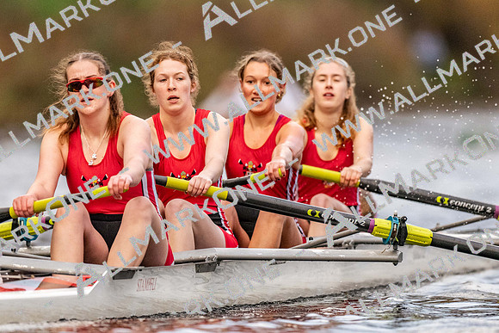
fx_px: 12484
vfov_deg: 1.5
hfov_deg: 2.3
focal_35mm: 900
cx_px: 250
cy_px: 166
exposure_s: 1/2500
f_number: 4
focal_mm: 600
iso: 3600
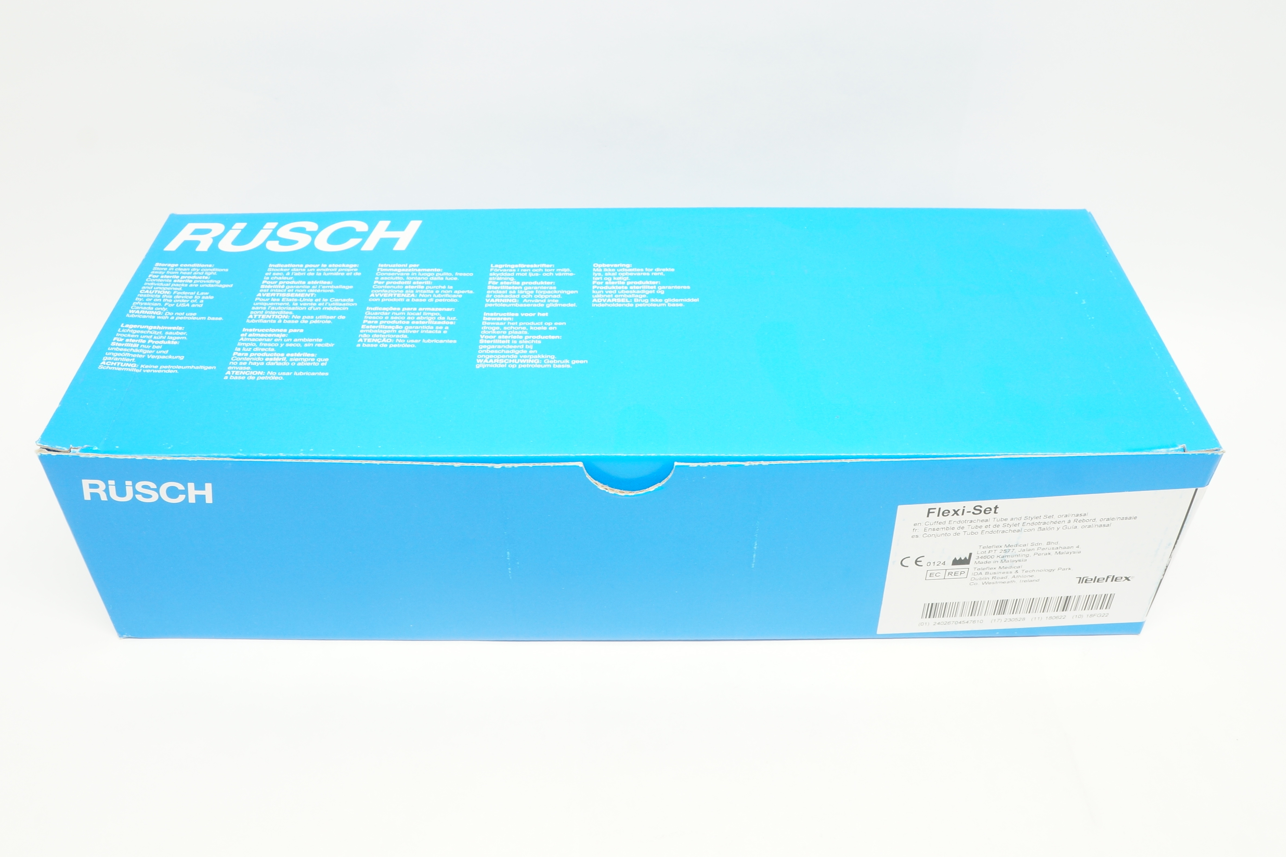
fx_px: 1107
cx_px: 627
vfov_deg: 42.3
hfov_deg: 60.3
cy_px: 426
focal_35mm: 31
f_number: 9
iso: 400
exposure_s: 1/15
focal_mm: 20
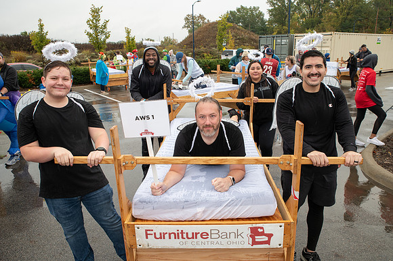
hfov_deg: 63.7
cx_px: 196
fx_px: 316
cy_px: 130
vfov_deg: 44.9
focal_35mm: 29
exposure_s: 1/200
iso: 400
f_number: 6.3
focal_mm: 29
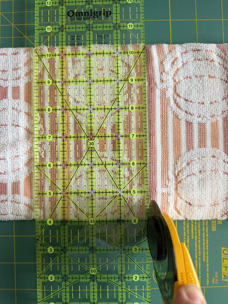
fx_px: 211
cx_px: 114
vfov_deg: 71.6
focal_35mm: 24
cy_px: 152
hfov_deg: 56.8
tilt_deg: -88.2
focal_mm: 6.76
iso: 200
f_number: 1.78
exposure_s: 1/64
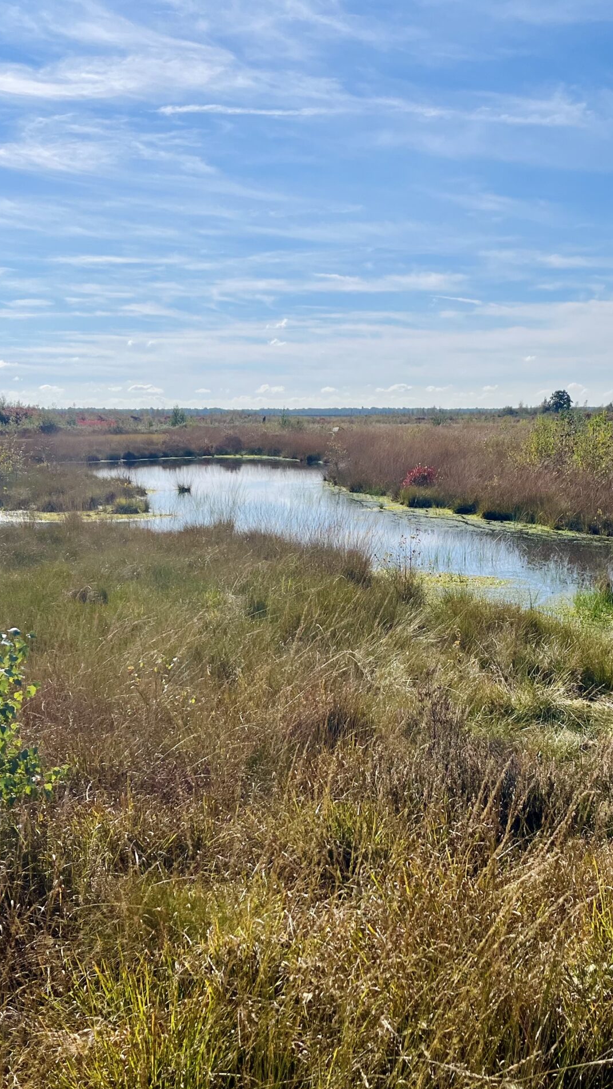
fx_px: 1098
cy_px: 547
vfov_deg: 52.8
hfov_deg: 31.0
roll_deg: +0.2
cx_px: 384
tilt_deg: -6.7
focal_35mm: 38
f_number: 1.6
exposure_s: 1/7874
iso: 50
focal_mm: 5.1
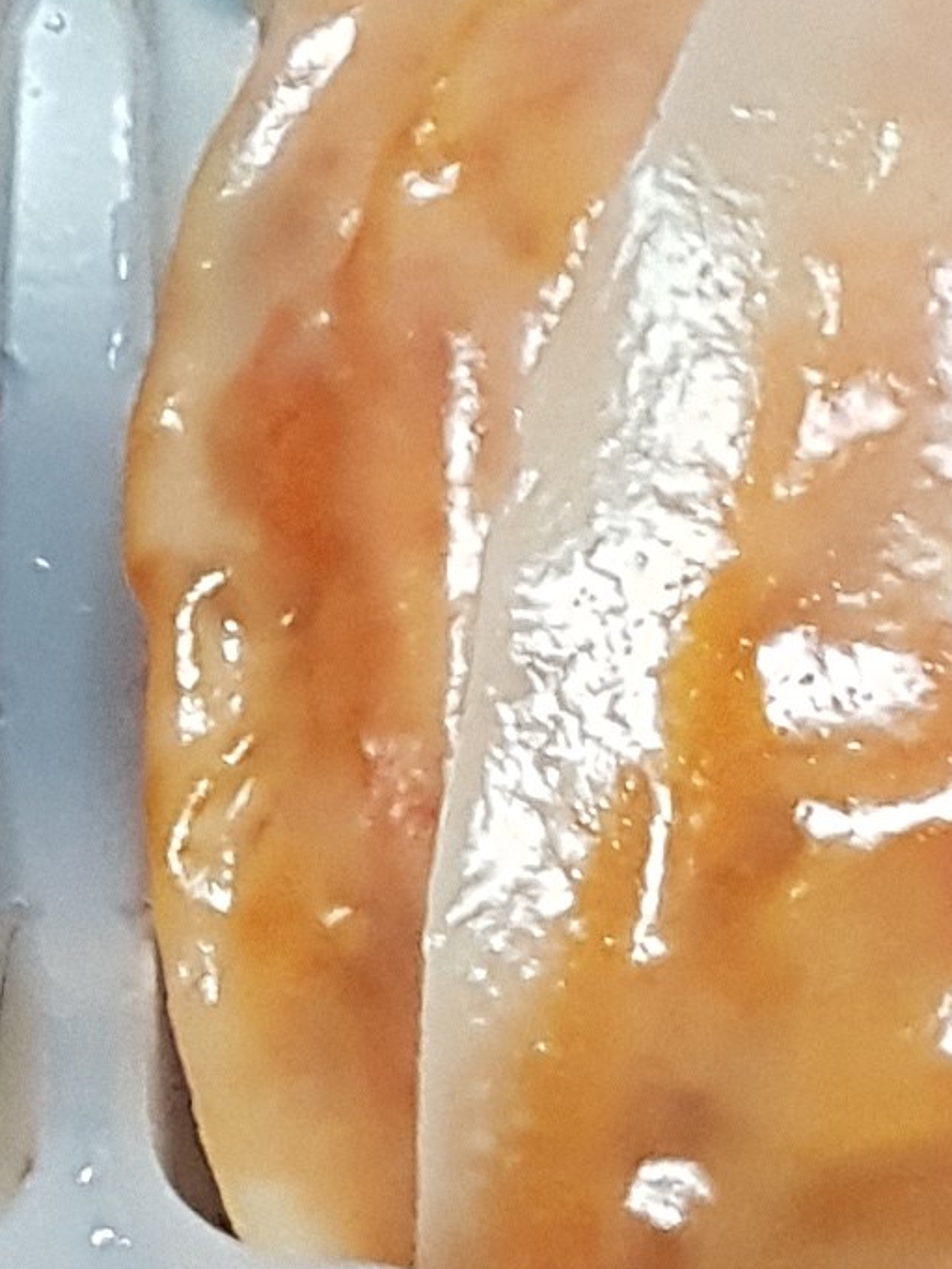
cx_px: 88
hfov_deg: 4.8
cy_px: 1703
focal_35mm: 308
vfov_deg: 6.4
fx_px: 11291
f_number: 2.4
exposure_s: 1/30
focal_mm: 6
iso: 400
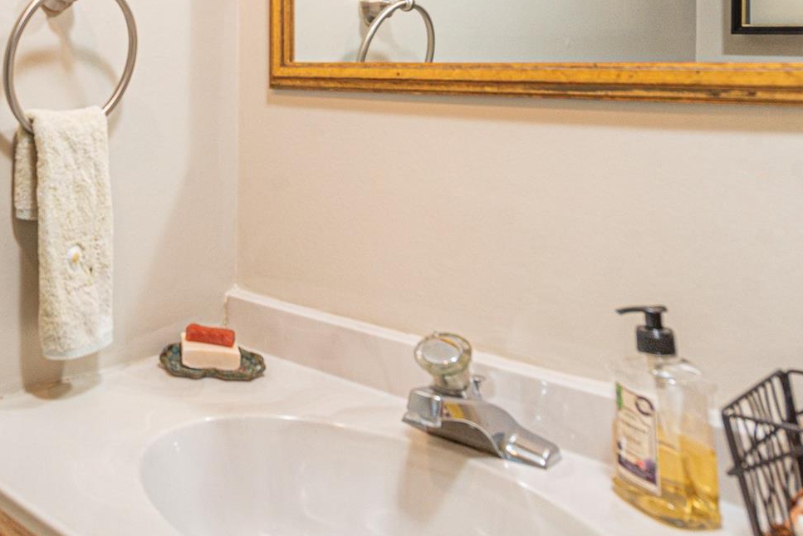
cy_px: 86
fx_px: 803
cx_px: -2
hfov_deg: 44.9
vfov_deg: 35.3
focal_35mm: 36
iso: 320
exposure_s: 1/100
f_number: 7.1
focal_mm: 17
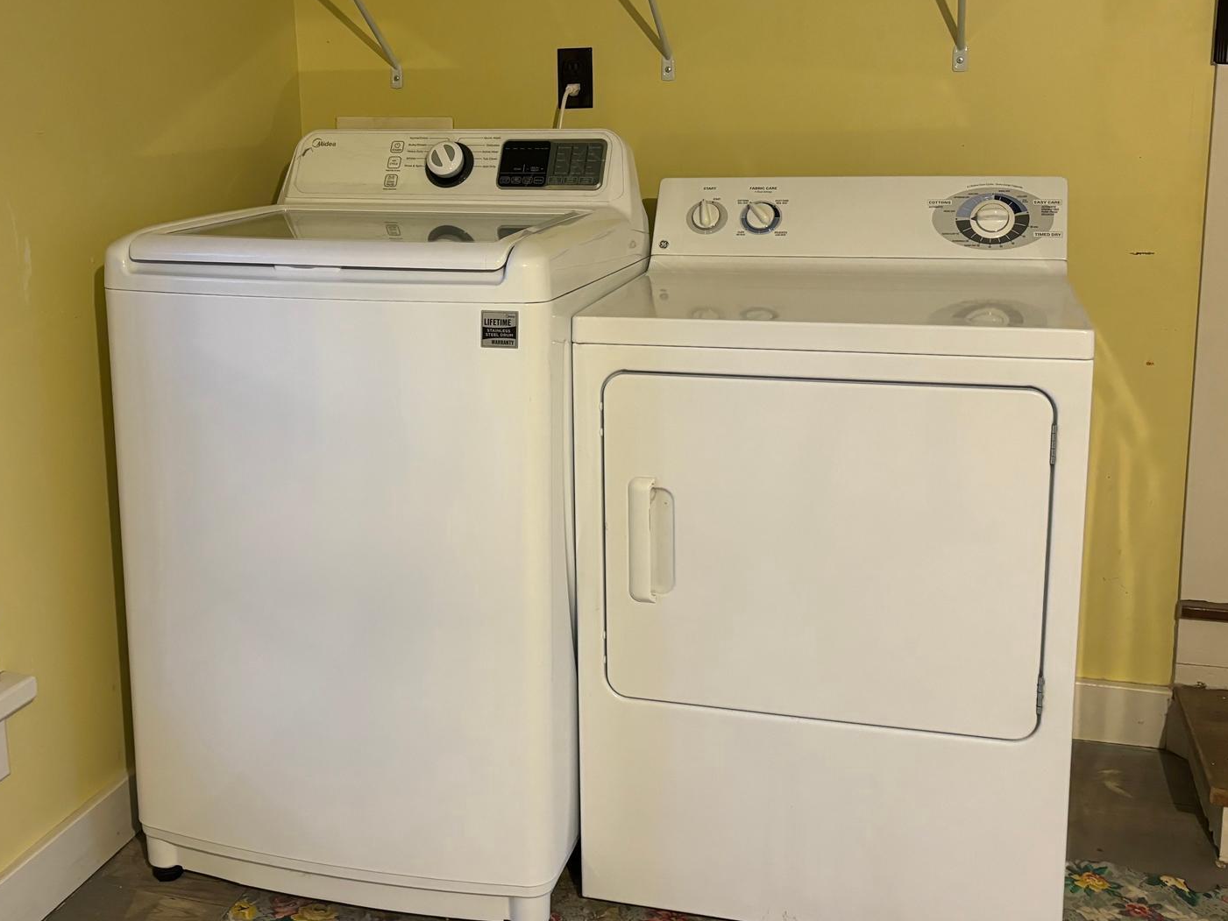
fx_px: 1348
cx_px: 536
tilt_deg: -10.8
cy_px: 374
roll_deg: +1.0
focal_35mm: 38
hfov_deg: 48.9
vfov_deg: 37.6
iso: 400
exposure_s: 1/60
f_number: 1.6
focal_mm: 5.96
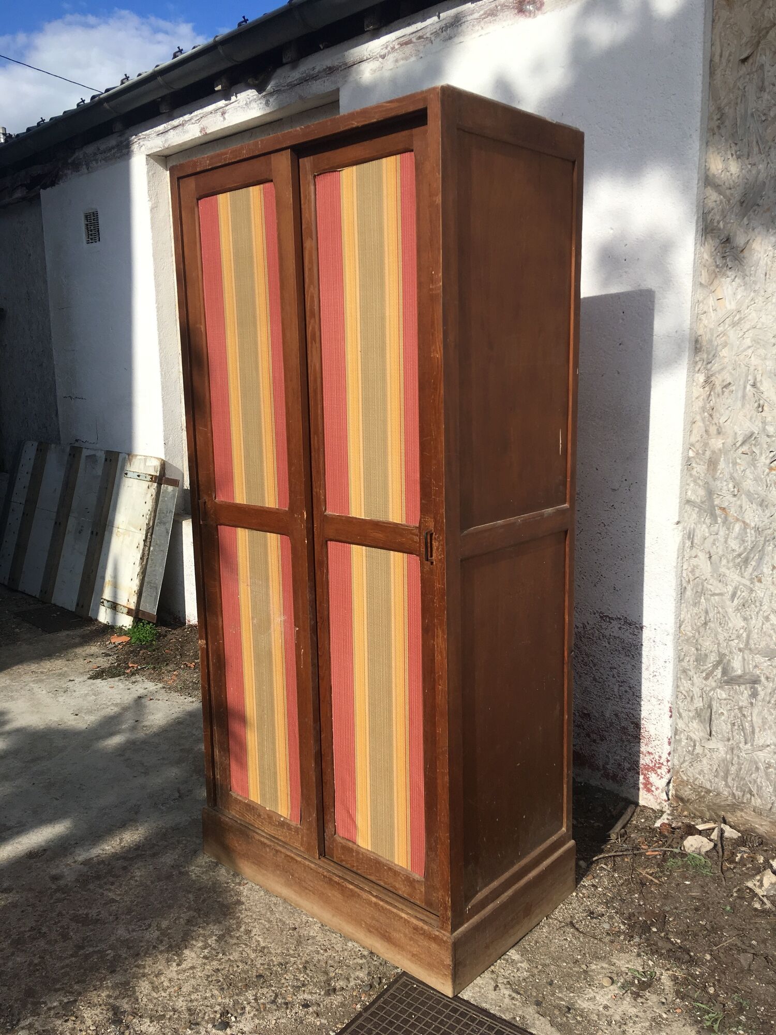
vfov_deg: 61.7
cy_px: 518
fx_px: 867
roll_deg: +0.2
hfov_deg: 48.2
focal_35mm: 29
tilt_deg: -12.5
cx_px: 388
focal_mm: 4.15
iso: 25
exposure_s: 1/1425
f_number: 2.2
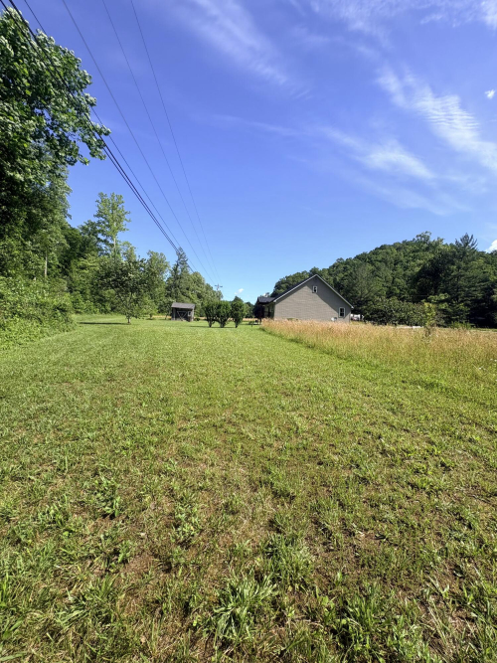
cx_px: 248
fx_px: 268
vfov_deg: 102.1
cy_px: 332
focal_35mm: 14
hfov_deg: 85.7
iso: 50
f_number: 2.2
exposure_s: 1/1370
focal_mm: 2.22
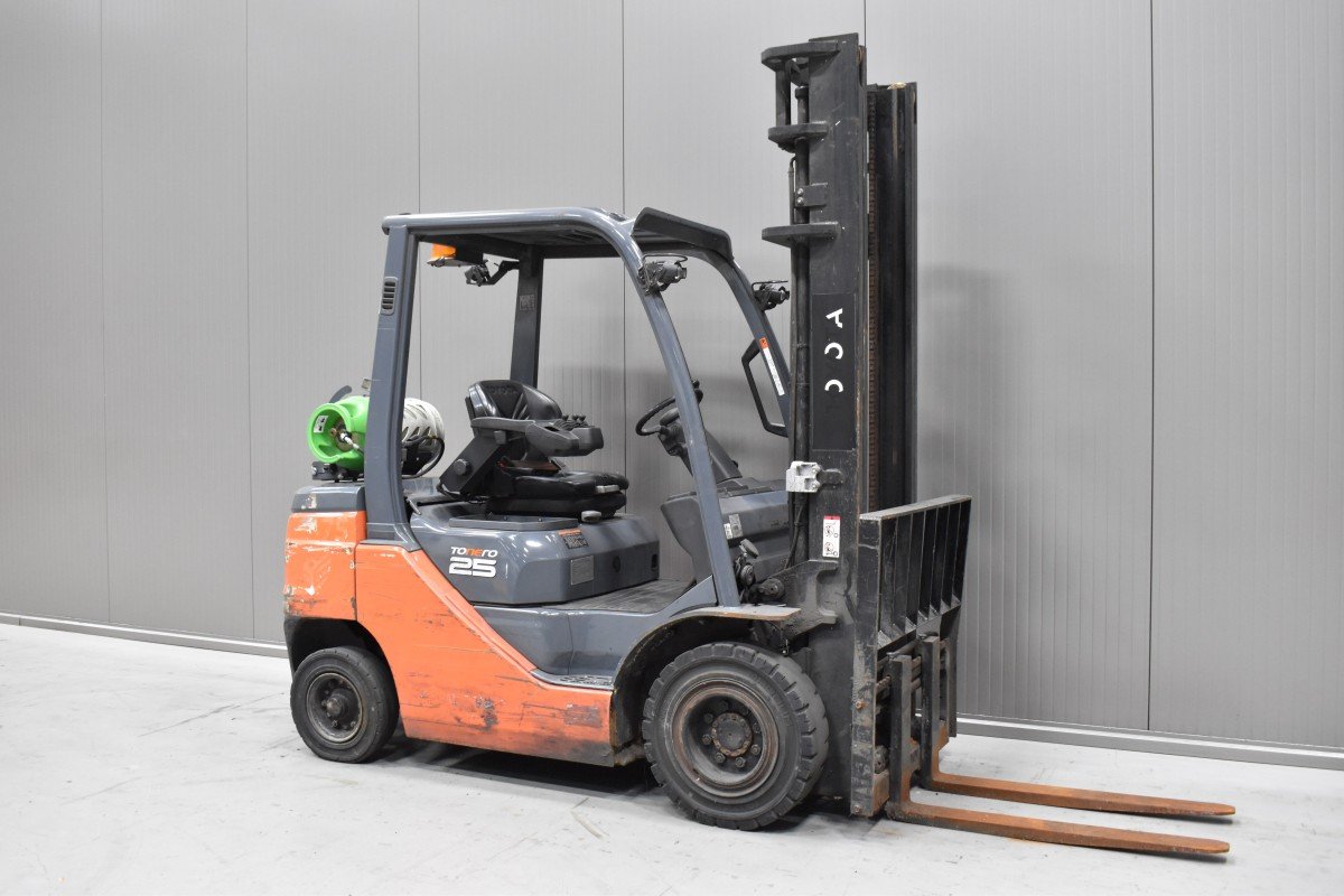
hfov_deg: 57.2
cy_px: 448
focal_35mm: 33
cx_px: 672
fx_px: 1232
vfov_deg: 40.0
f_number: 5
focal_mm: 22
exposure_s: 1/25
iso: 1600
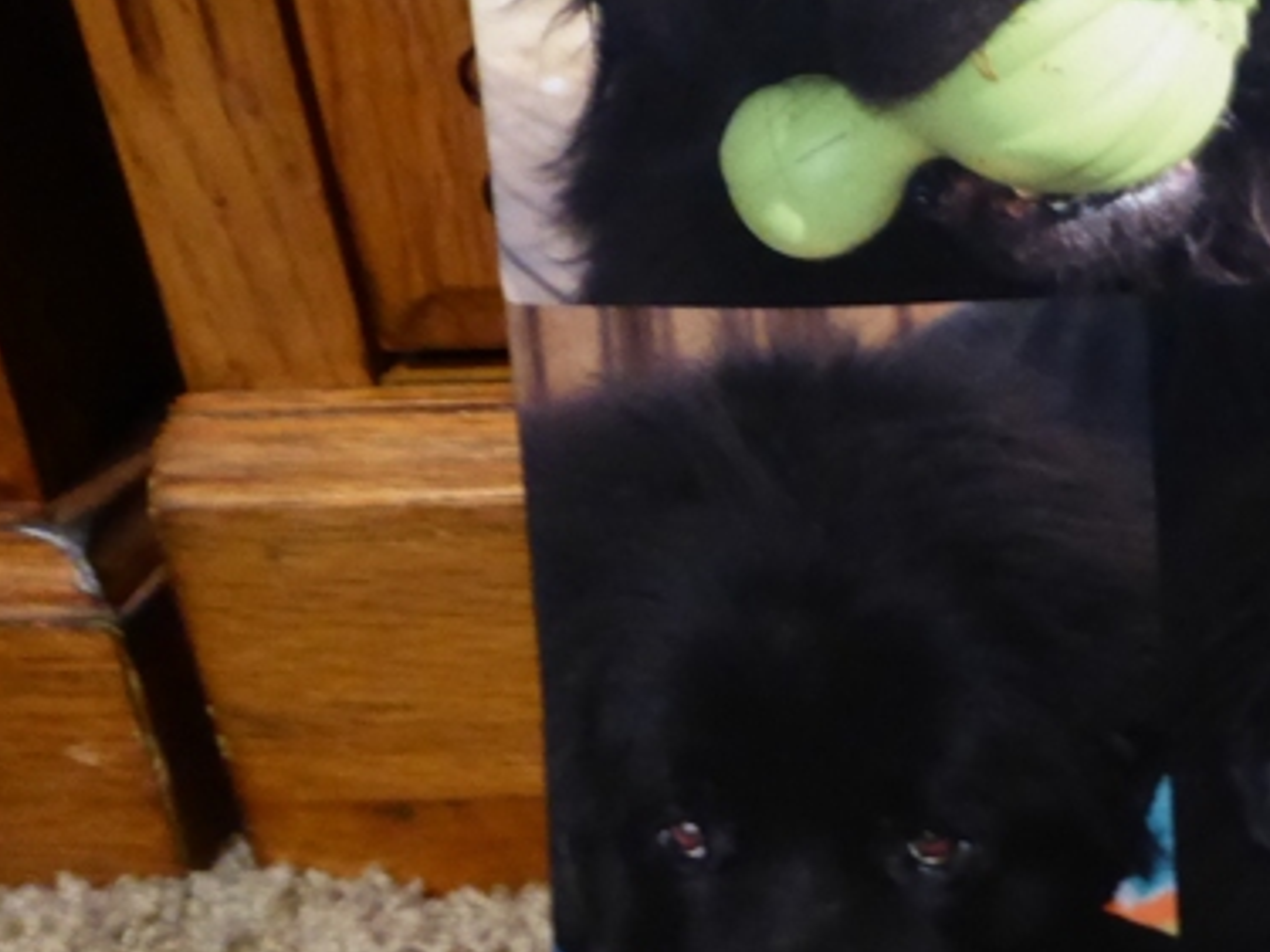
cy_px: 185
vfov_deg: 24.0
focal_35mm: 60
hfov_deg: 28.7
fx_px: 2201
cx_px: 1446
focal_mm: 4.3
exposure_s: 1/13
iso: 800
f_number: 3.3
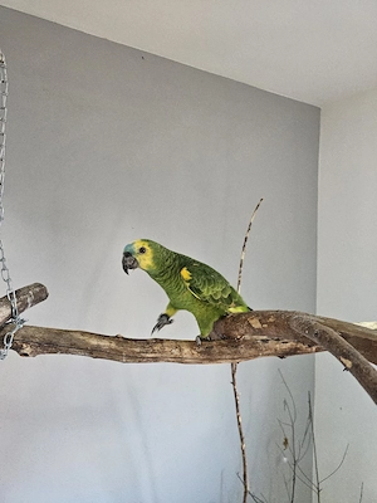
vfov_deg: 73.9
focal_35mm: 23
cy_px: 252
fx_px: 334
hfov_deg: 58.9
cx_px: 188
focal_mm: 6.3
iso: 640
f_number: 1.7
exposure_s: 1/101
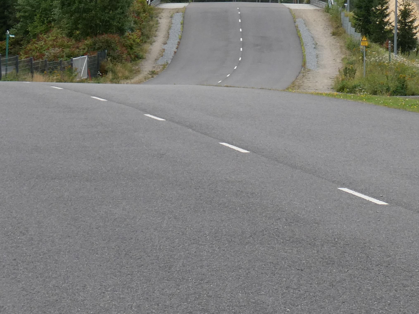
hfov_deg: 15.4
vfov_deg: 11.6
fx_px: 1549
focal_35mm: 128
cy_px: 89
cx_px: 245
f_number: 4.1
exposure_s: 1/125
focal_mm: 9
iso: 80
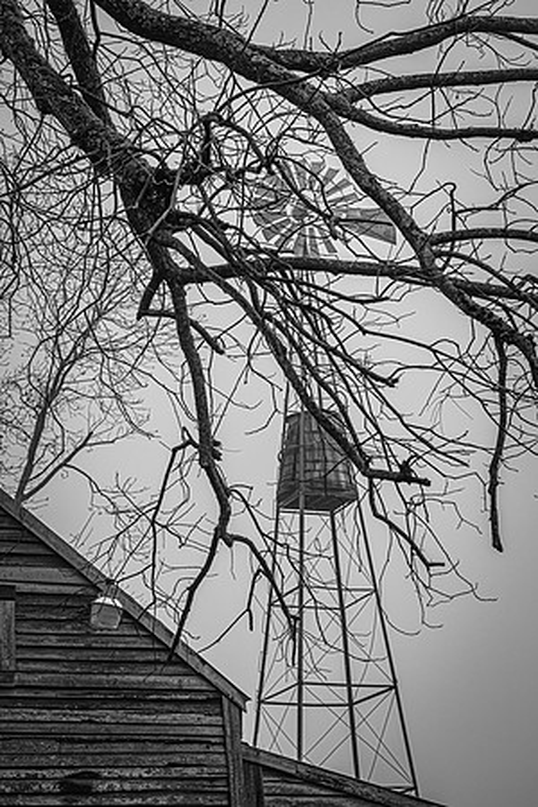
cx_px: 269
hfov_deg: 18.2
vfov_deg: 27.0
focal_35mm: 75
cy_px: 404
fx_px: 1681
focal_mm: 50
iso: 100
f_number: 7.1
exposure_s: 1/160
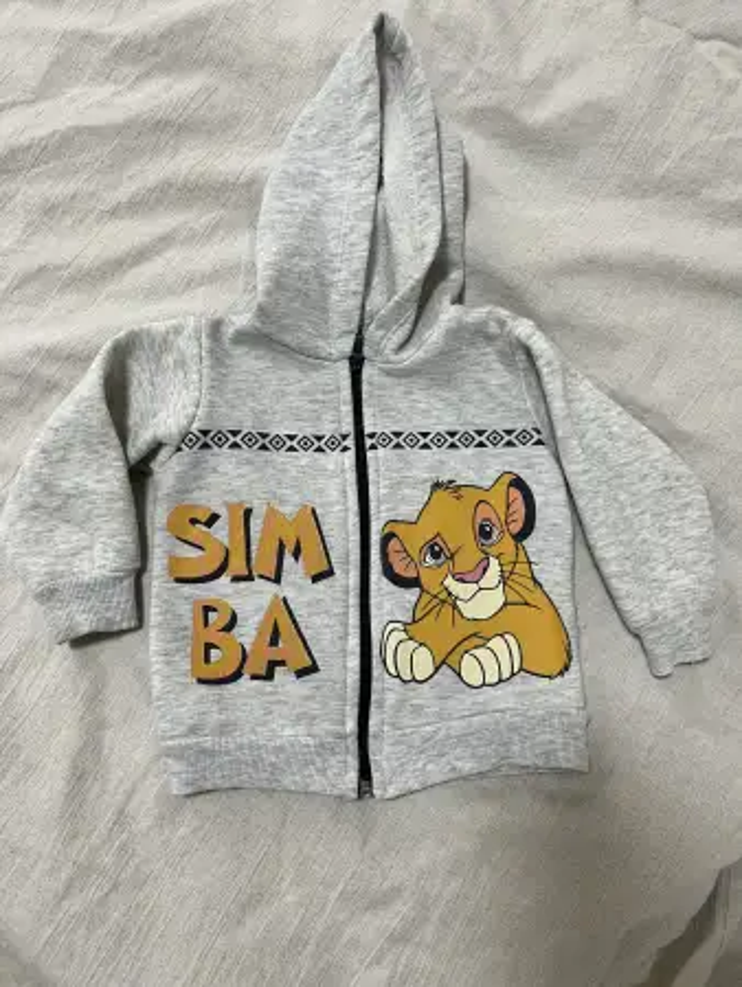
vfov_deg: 67.3
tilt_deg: -79.2
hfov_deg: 53.1
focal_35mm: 26
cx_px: 371
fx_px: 742
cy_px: 494
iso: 80
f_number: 1.6
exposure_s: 1/50
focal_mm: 5.1
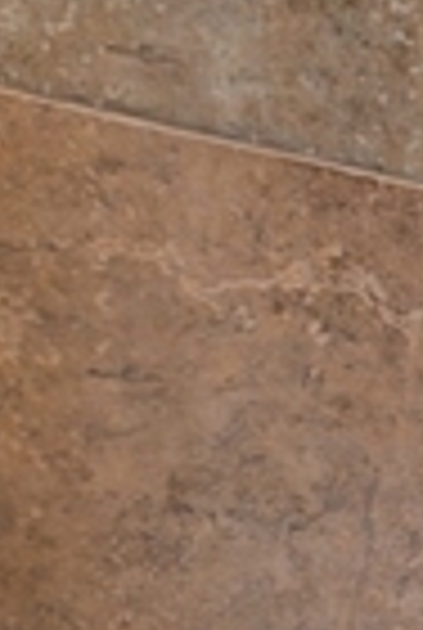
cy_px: 709
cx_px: 1462
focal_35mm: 102
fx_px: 1789
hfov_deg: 9.1
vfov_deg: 19.1
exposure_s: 1/4
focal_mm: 14
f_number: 8
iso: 100
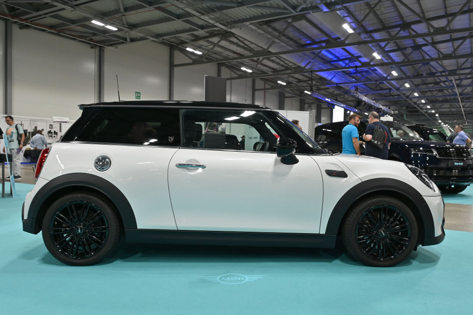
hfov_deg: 63.7
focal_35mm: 29
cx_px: 236
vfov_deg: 44.9
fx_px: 381
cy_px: 158
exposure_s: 1/50
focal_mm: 29
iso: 800
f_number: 4.5
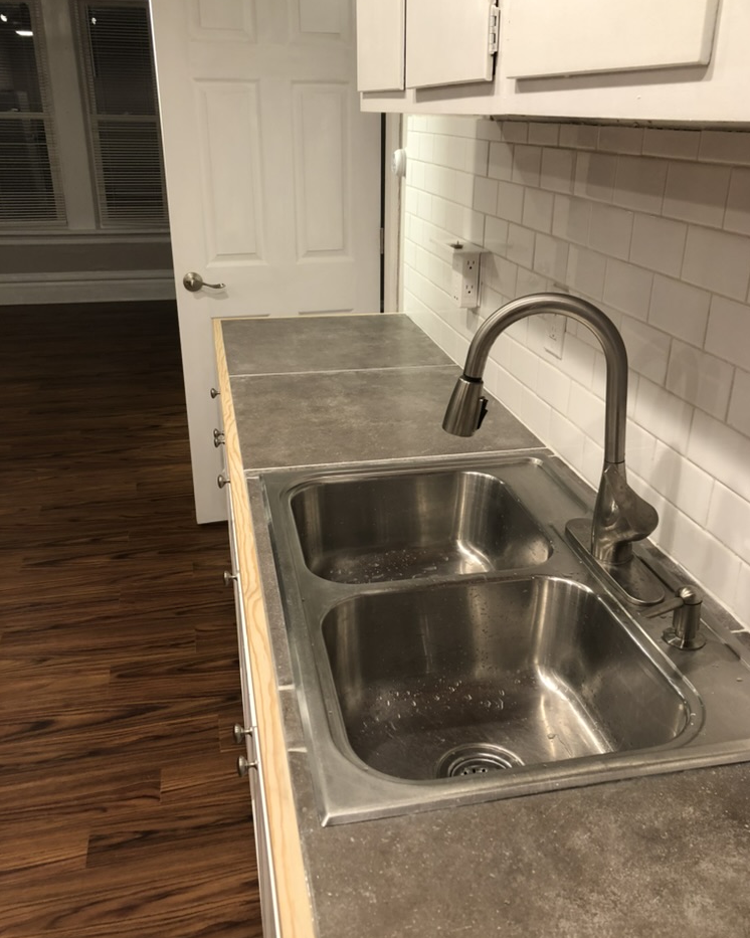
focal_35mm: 30
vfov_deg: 58.8
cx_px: 384
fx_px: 833
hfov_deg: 48.5
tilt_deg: -21.7
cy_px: 468
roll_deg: +0.1
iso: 40
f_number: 1.8
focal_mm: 3.99
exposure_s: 1/20
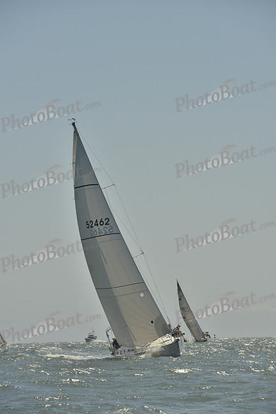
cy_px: 207
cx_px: 138
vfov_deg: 13.2
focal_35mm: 155
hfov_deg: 8.9
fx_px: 1781
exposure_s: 1/1000
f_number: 10
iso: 280
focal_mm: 155
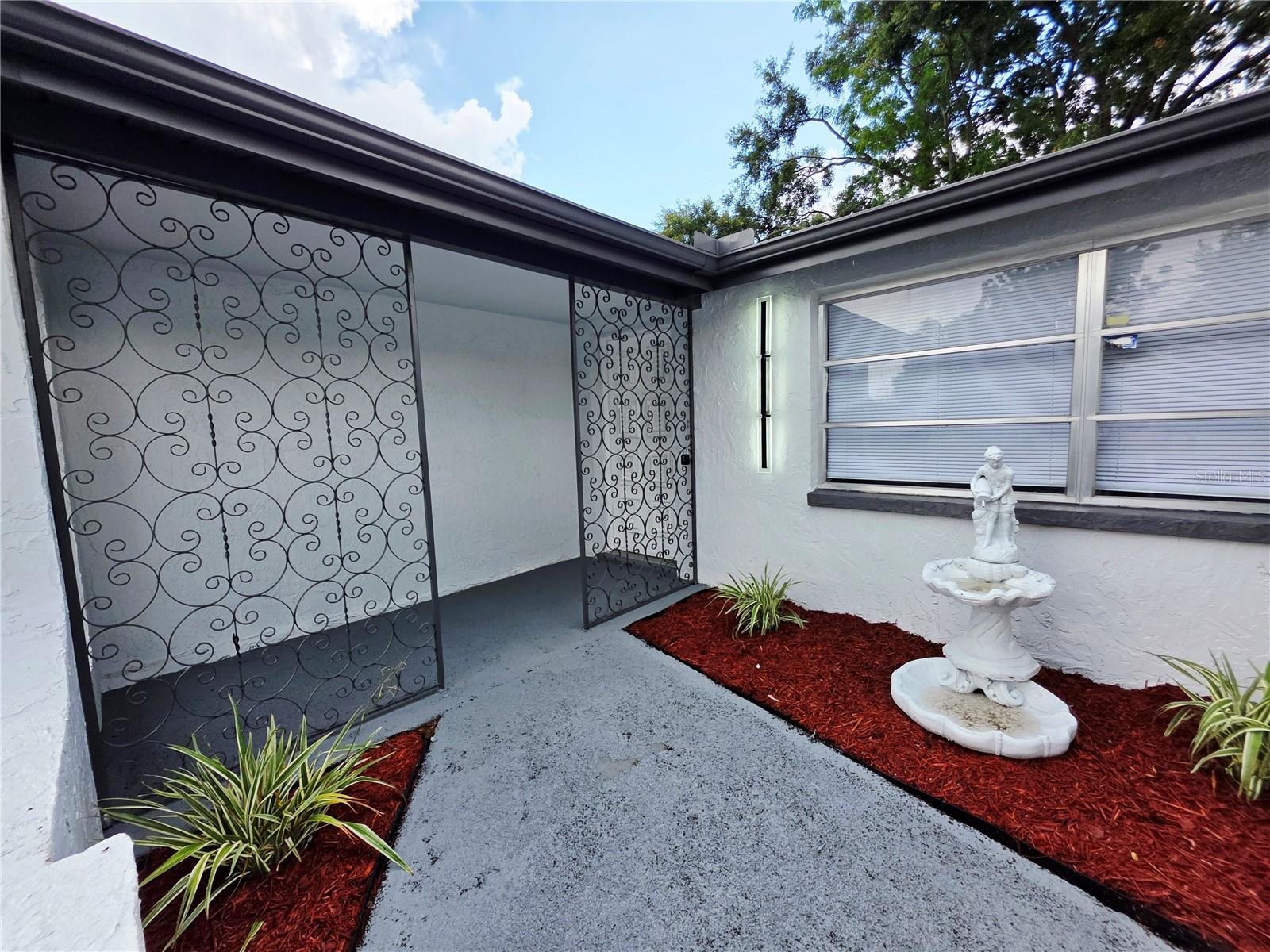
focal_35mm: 13
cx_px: 635
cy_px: 476
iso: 40
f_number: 1.9
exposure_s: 1/500
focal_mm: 2.2
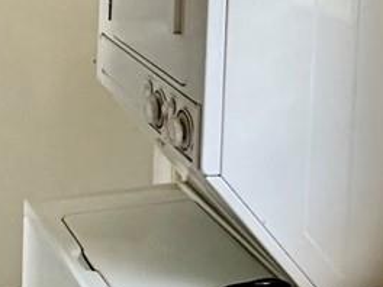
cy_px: -110
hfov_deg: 22.9
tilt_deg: -2.3
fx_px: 940
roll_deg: +0.1
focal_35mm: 85
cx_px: 125
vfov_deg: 16.2
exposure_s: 1/60
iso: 400
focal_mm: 2.22
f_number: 2.2
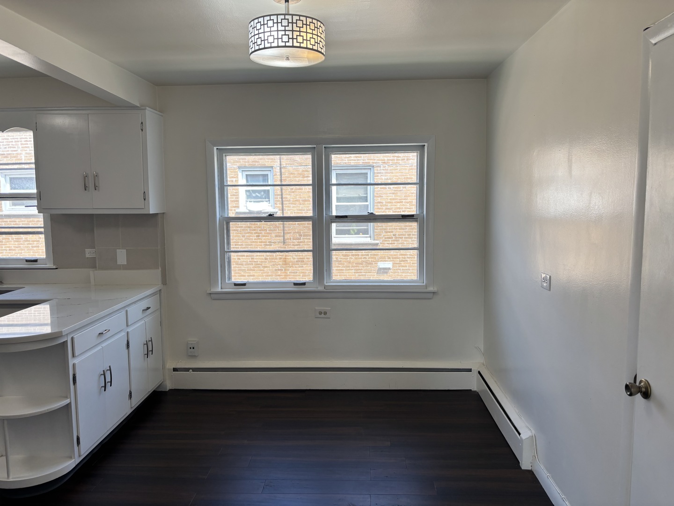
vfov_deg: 53.1
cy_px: 253
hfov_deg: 67.3
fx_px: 506
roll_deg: +2.5
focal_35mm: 26
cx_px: 337
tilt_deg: -8.6
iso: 40
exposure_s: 1/265
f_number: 1.6
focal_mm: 5.96
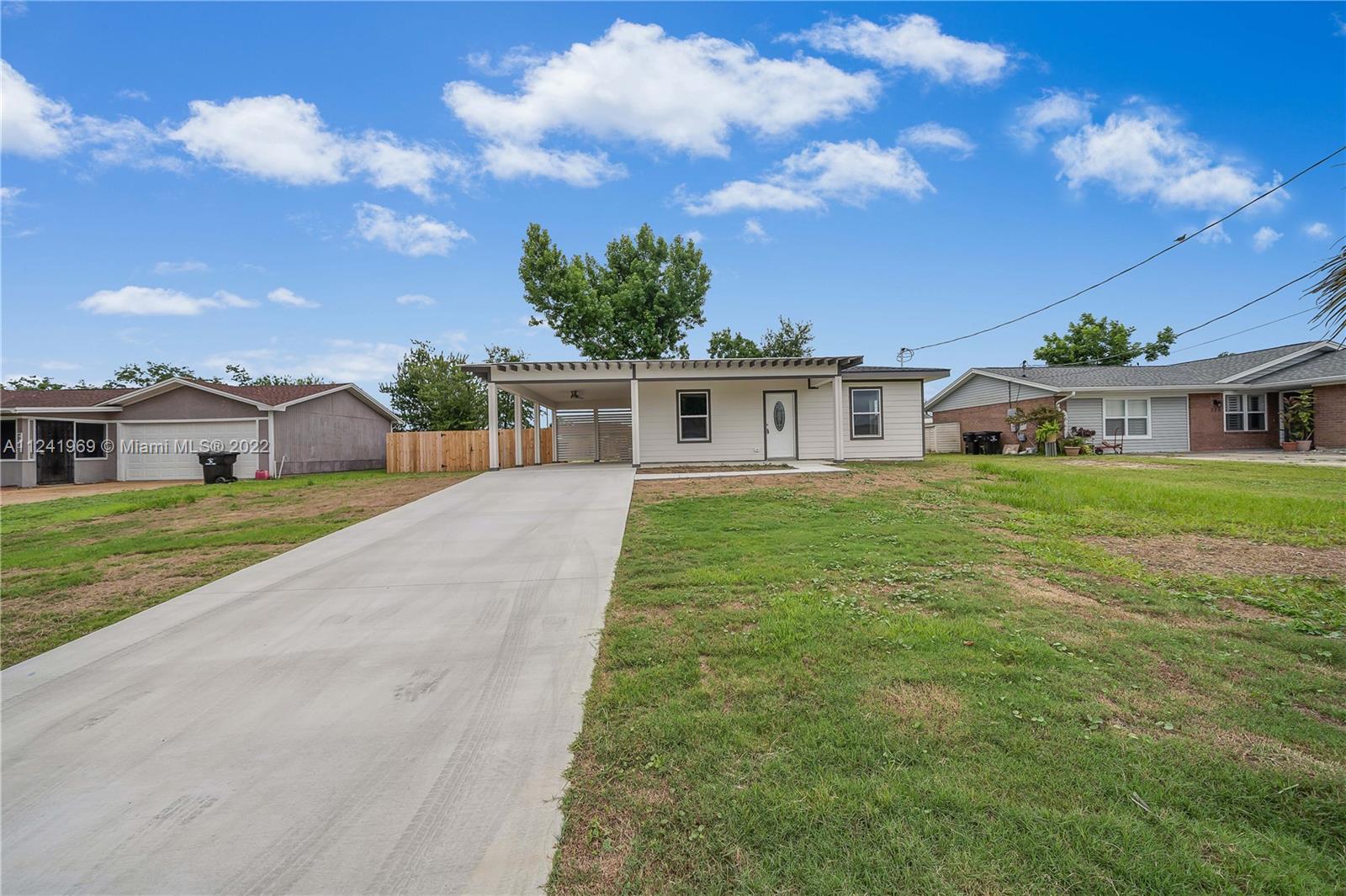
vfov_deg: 90.0
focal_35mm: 12
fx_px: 449
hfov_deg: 112.6
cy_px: 448
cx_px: 673
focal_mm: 12
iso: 100
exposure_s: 1/1600
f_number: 5.6
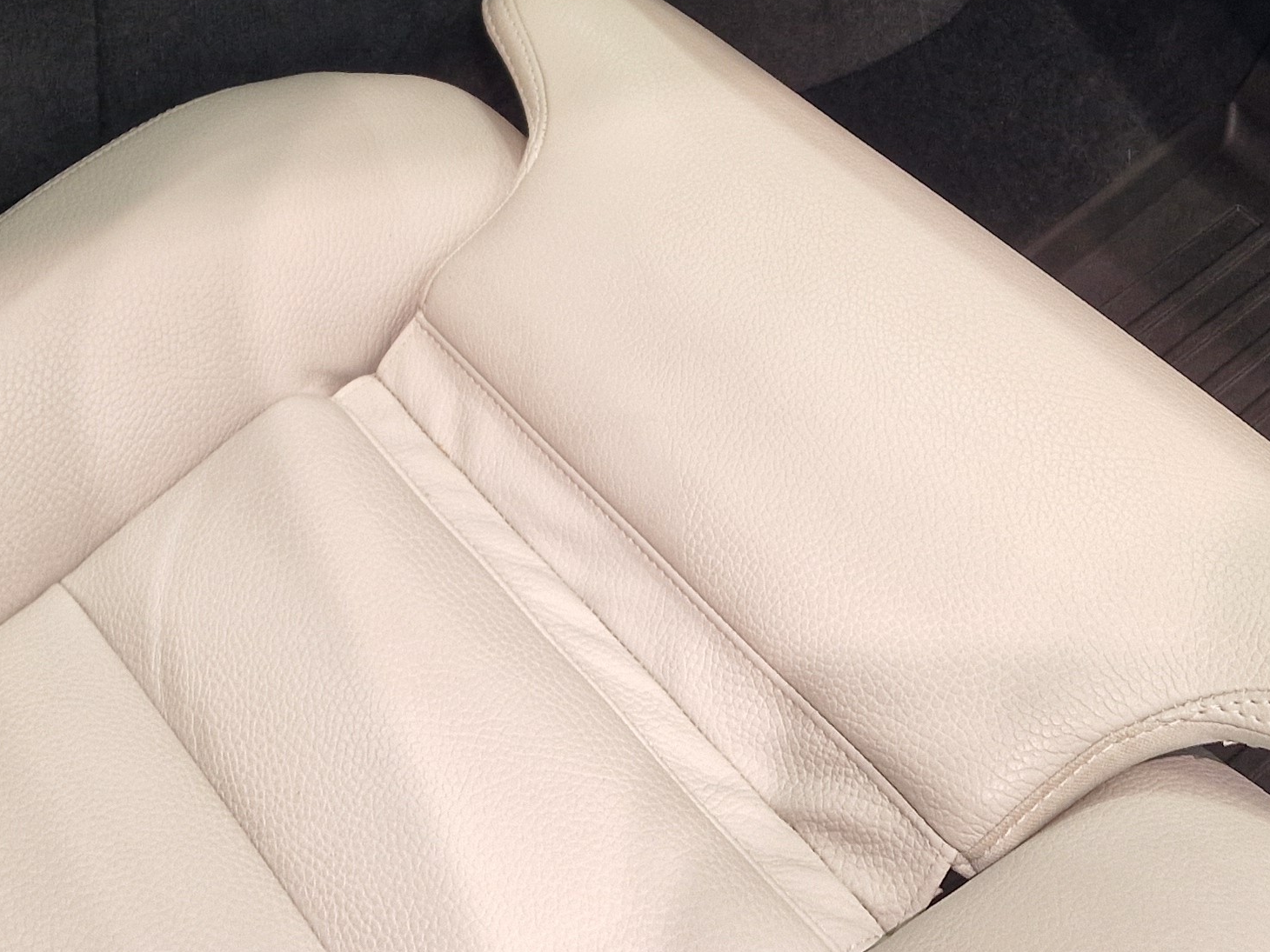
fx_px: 2311
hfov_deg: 30.3
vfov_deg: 21.4
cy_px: -239
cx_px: 359
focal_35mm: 63
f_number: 1.8
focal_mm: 5.4
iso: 100
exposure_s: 1/100
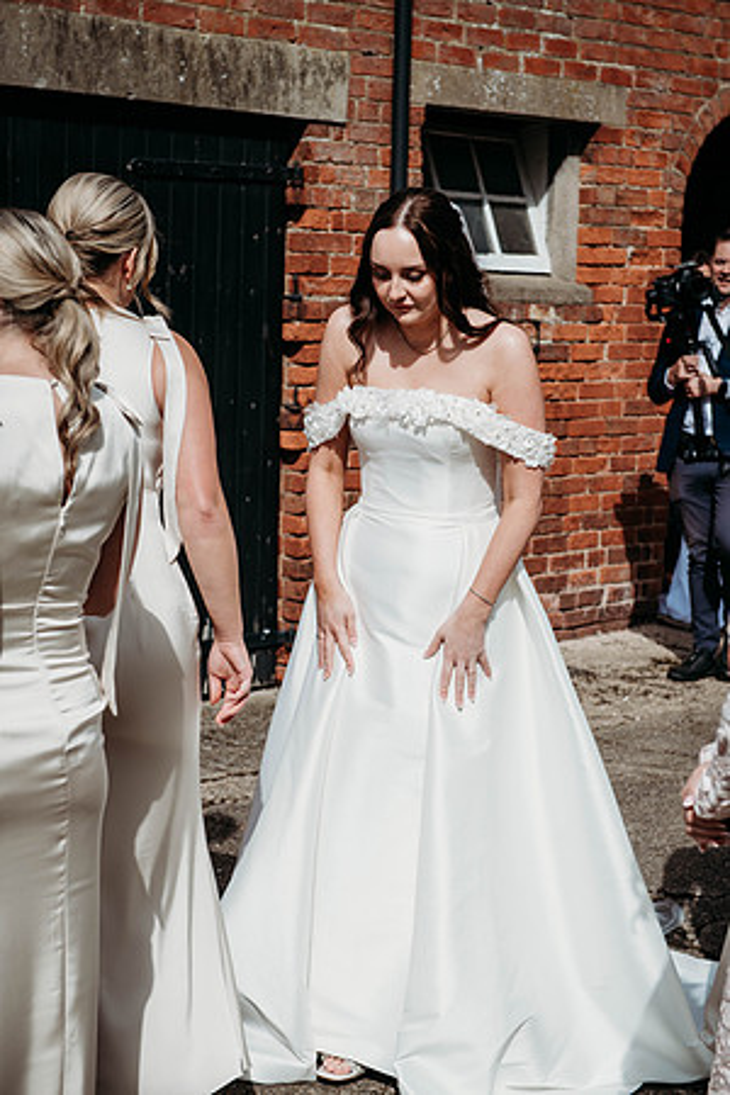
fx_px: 2129
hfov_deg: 19.5
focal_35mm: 70
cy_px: 548
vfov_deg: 28.8
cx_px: 365
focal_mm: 70
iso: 64
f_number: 5.6
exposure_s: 1/800
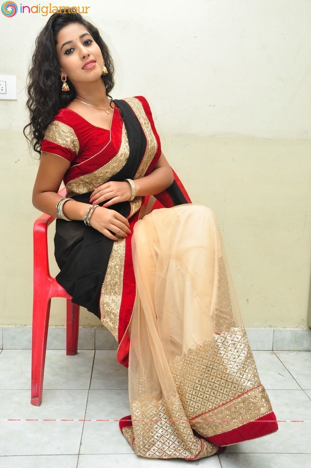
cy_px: 234
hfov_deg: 35.4
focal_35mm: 38
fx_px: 487
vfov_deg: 51.3
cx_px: 156
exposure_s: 1/125
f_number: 7.1
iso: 1600
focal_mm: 25
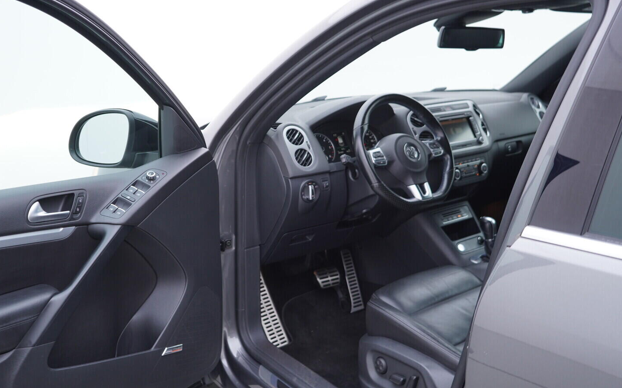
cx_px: 312
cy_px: 197
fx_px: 627
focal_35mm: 37
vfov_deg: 34.4
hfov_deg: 52.8
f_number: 2.8
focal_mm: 24
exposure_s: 1/40
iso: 125
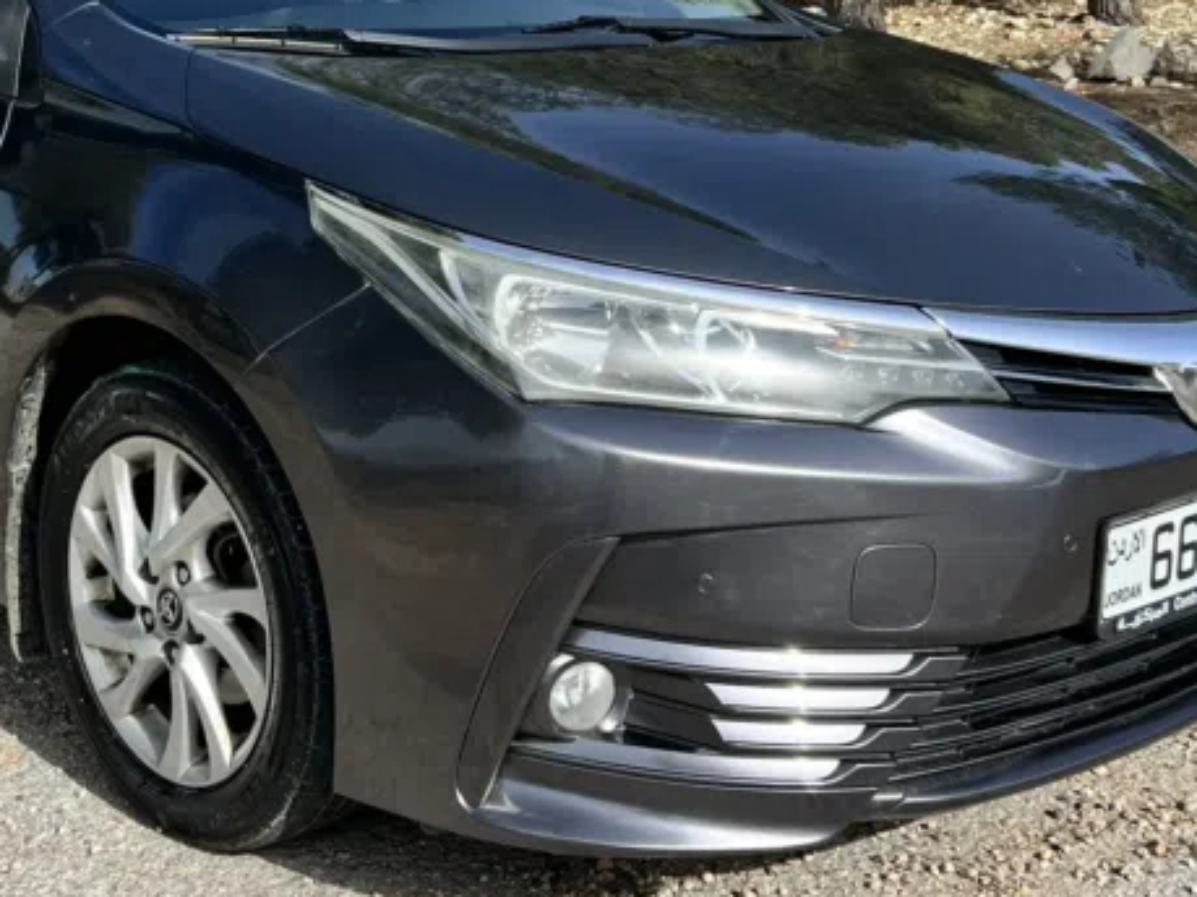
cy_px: 339
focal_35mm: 58
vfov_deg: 25.2
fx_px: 2005
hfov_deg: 33.1
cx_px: 449
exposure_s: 1/3165
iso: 50
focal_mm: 5.7
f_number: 1.5
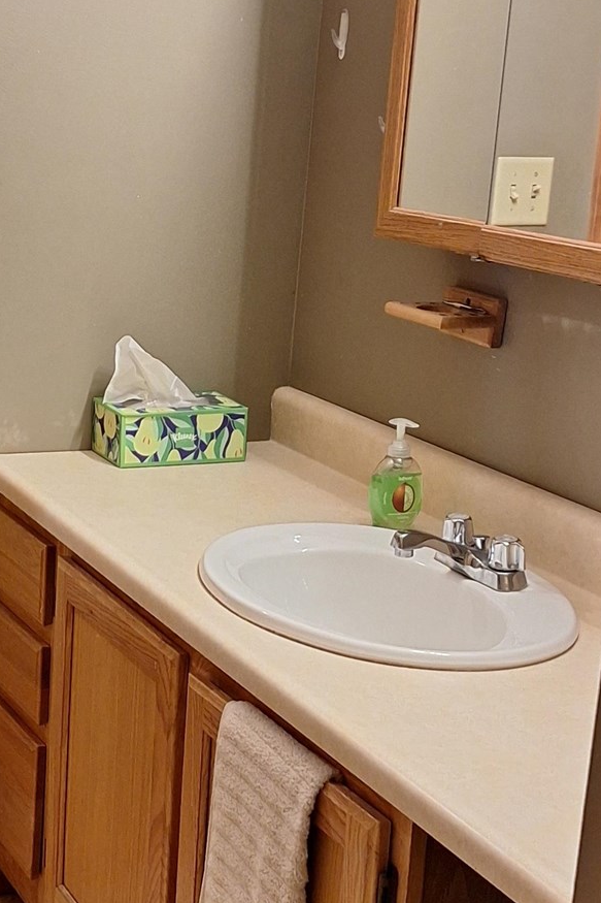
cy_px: 443
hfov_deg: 21.2
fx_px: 1578
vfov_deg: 31.9
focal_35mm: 63
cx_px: 96
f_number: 1.8
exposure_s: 1/50
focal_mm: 5.54
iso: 160
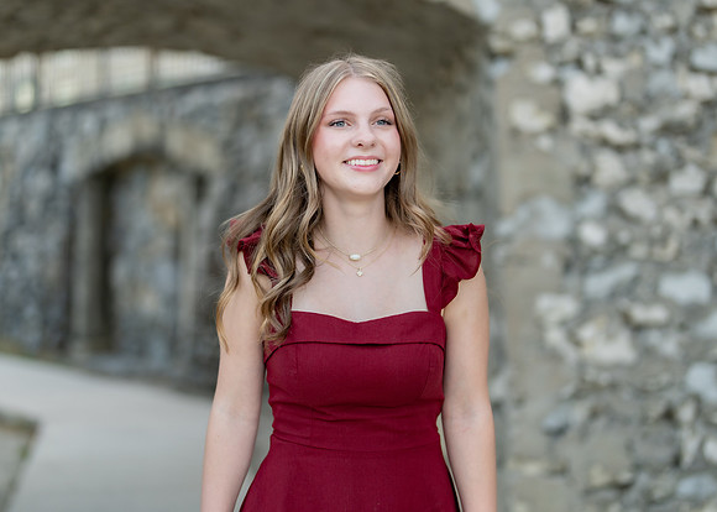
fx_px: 1271
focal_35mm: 62
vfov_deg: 22.8
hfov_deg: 31.5
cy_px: 225
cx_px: 351
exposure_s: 1/1000
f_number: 1.2
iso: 160
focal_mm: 50
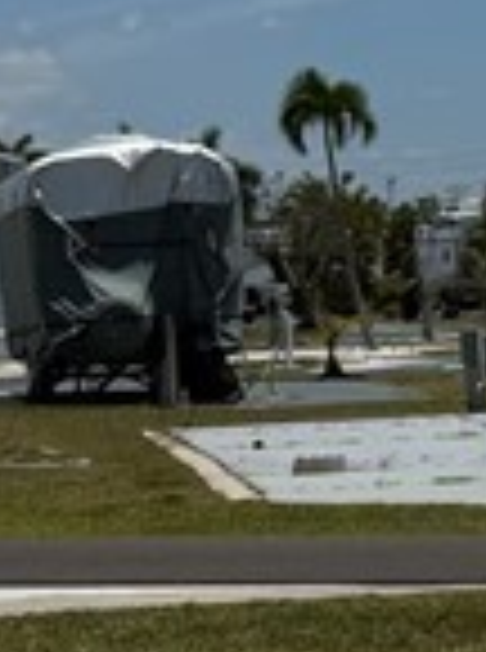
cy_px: 1106
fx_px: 3197
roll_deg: +1.9
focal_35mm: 170
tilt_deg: -14.1
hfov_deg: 8.5
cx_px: 747
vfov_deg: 11.0
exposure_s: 1/14286
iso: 64
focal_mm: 6.76
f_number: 1.78
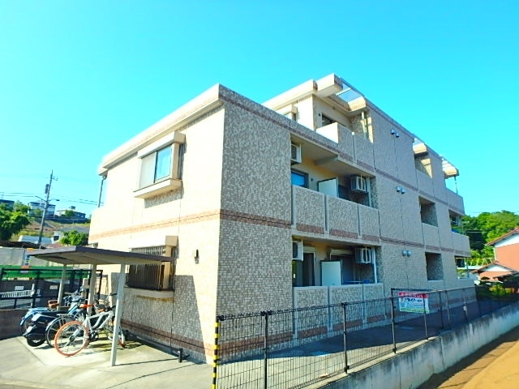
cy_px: 194
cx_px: 260
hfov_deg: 79.0
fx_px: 315
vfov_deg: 63.4
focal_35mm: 21
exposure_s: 1/500
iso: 125
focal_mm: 3.7
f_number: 3.5
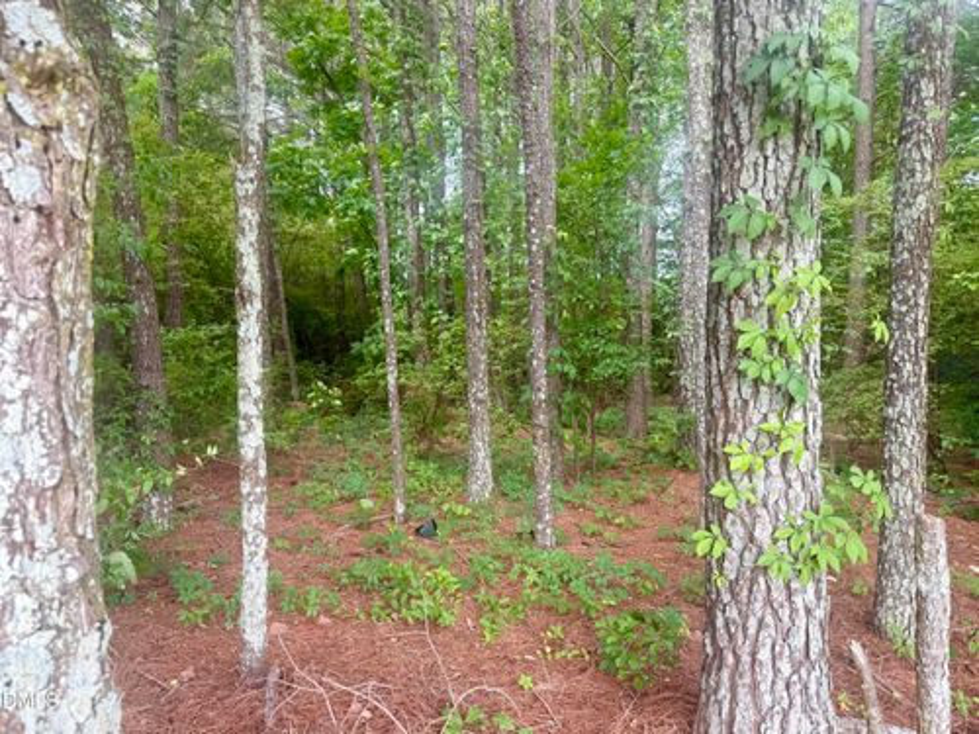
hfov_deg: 71.6
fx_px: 679
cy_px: 367
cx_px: 490
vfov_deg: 56.8
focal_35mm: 24
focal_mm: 6.76
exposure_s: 1/248
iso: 64
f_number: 1.78
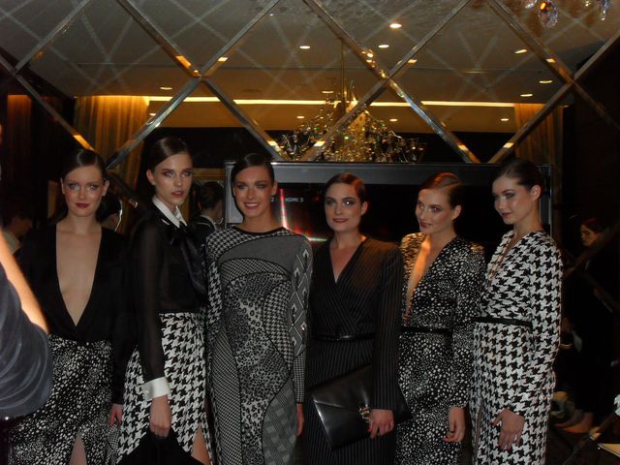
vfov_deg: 29.7
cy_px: 232
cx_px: 310
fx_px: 878
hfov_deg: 38.9
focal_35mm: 49
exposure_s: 1/45
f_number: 3.9
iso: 200
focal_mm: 8.7
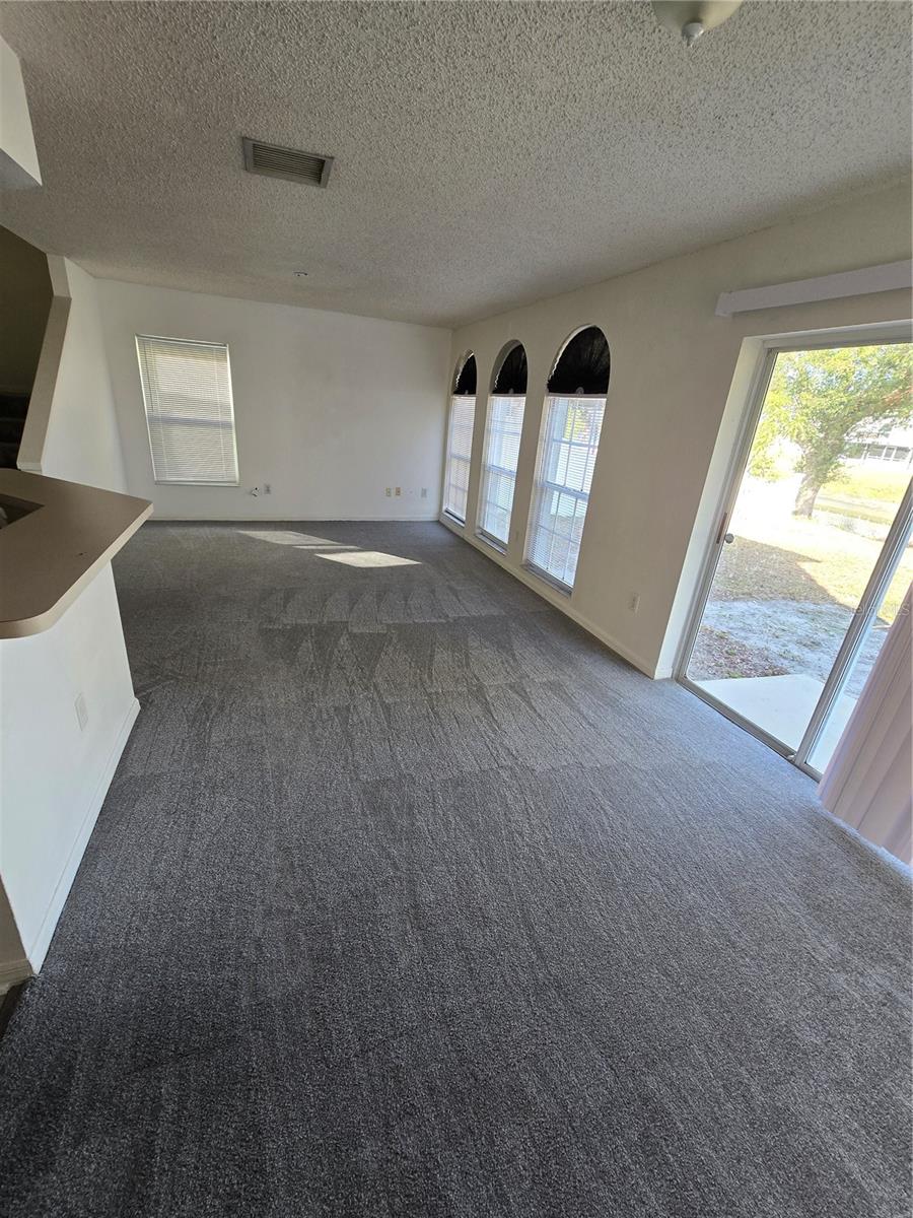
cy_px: 609
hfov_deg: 89.9
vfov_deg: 106.2
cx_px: 456
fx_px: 457
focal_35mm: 13
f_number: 2.2
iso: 50
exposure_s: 1/60
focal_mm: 2.2
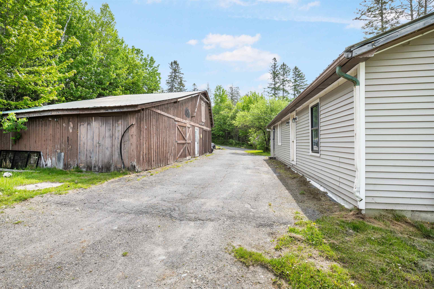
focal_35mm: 16
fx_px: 193
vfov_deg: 73.7
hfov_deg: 96.7
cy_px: 144
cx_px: 217
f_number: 8
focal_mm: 16
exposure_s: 1/160
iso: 100
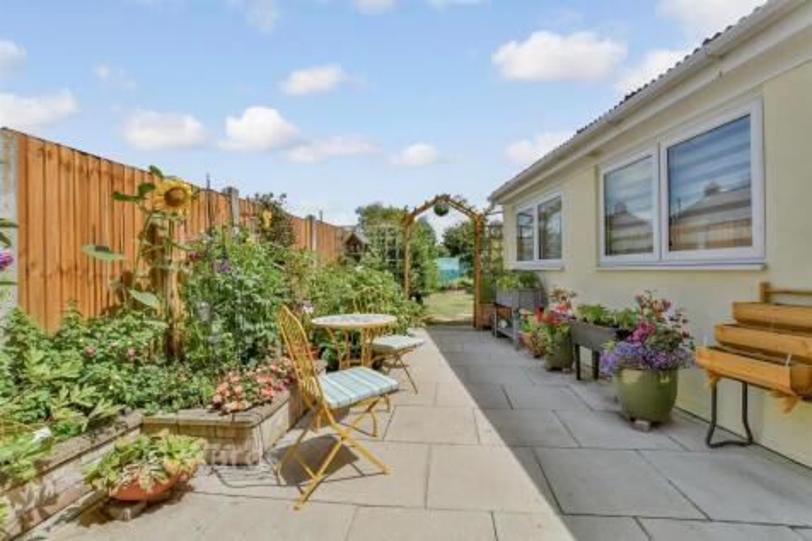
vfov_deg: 77.3
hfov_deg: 100.4
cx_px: 406
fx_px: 338
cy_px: 270
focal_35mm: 15
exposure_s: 1/640
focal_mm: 10
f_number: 13
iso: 500
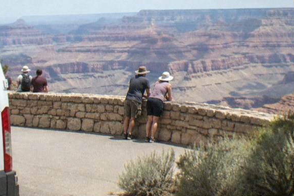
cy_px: 109
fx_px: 694
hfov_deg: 23.9
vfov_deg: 16.1
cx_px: 114
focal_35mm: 85
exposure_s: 1/400
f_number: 9
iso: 200
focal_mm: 49
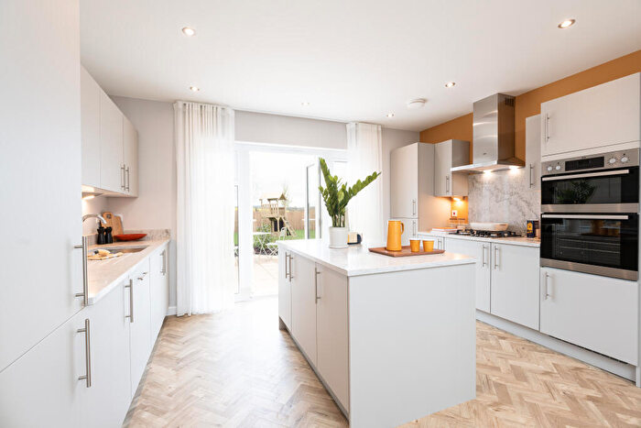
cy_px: 214
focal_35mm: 16
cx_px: 320
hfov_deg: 96.7
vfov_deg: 73.8
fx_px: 285
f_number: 7.1
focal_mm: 16
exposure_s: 1/30
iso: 250
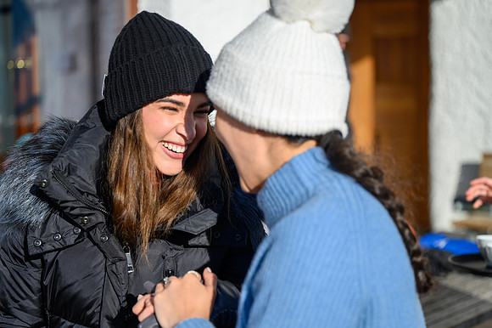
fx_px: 956
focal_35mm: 70
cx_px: 246
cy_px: 164
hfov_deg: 28.9
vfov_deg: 19.4
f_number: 2.8
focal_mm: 70
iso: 100
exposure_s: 1/2000
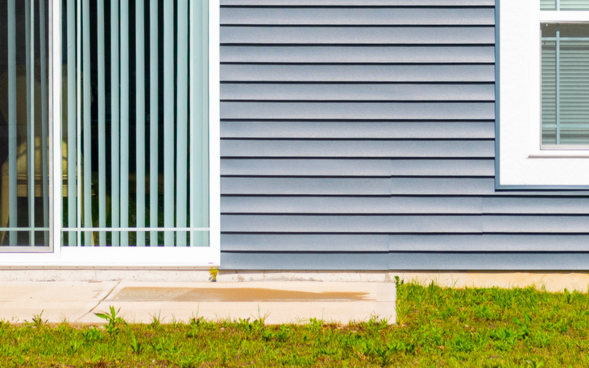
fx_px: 4126
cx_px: 205
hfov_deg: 8.2
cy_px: -315
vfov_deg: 5.0
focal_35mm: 257
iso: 500
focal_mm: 60
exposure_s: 1/2500
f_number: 5
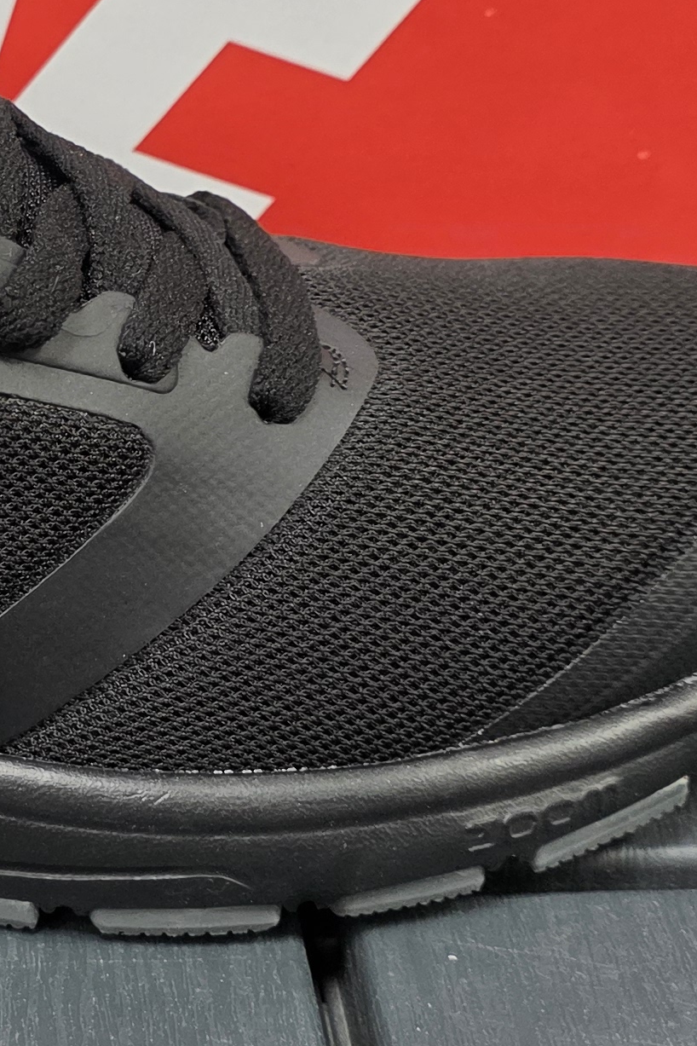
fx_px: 2265
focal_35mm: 78
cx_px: -143
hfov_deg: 16.7
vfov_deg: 25.9
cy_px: 397
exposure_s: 1/100
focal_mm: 6.3
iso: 200
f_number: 1.7
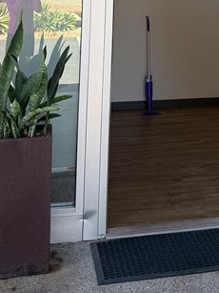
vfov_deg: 22.3
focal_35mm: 80
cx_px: 265
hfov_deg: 17.5
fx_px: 675
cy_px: -73
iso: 64
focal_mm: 6.76
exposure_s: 1/257
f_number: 1.78
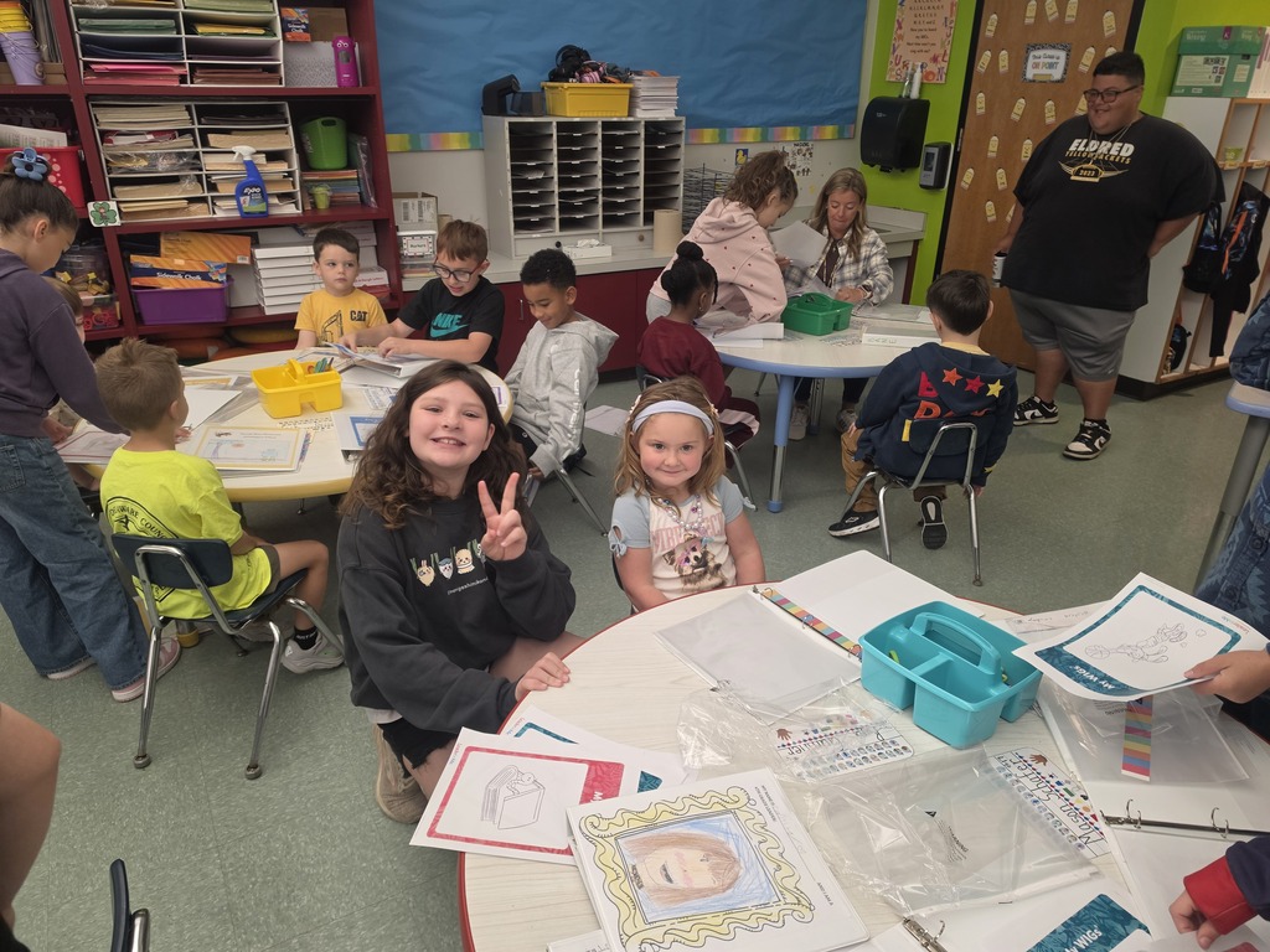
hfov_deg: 73.9
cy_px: 476
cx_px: 635
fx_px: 844
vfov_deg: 58.9
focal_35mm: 23
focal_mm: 6.5
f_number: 1.4
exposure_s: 1/120
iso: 200
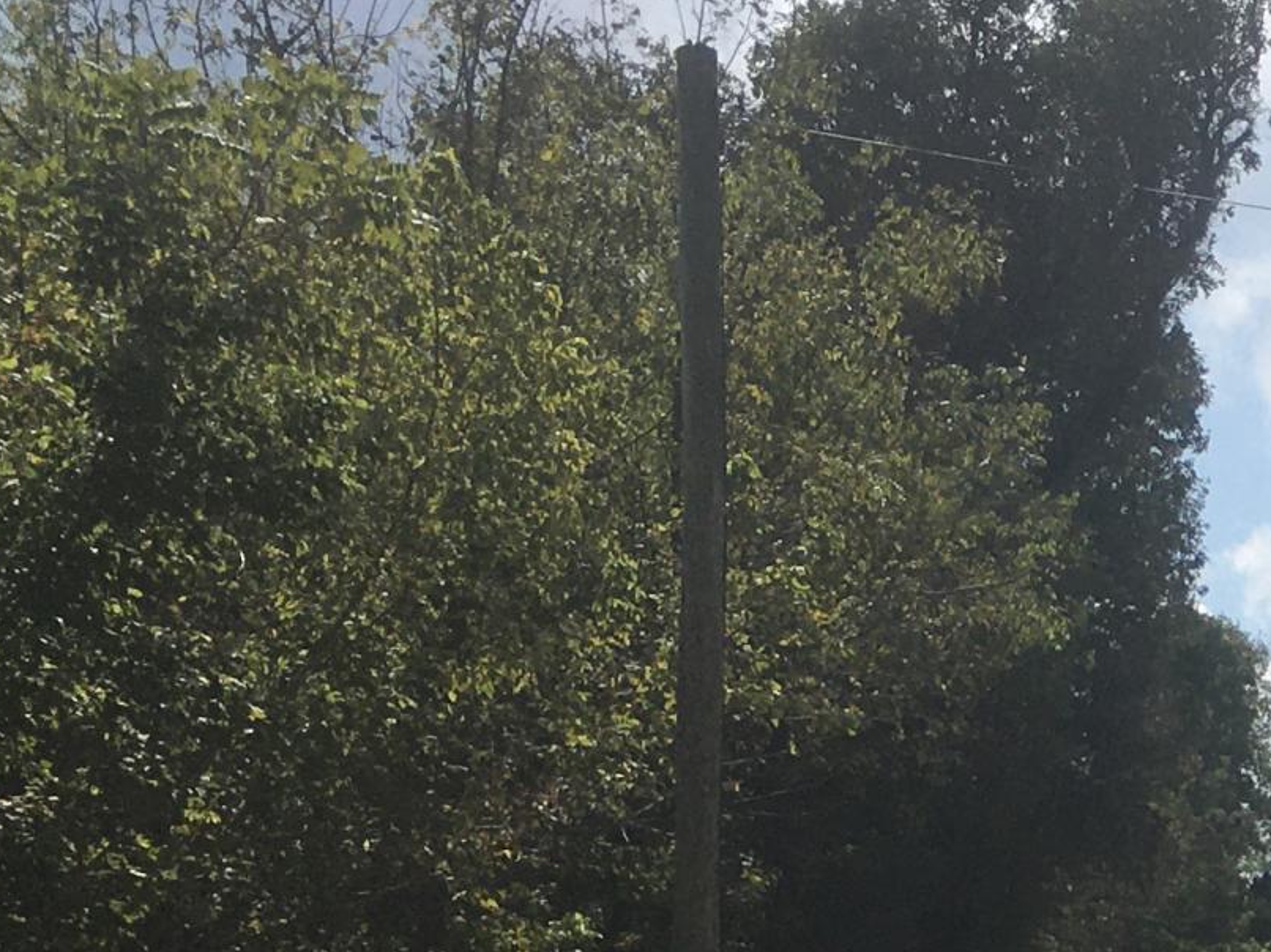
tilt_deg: +3.1
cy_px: 1140
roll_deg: -1.6
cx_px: 1970
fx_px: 3964
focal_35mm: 108
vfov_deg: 13.3
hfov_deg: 16.4
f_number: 2.2
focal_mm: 4.15
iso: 25
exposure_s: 1/3344
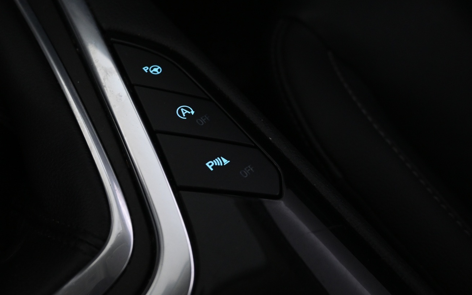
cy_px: 110
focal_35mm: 39
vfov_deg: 32.7
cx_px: 182
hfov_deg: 50.0
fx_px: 501
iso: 1600
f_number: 3.8
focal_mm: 20.5
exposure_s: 1/25
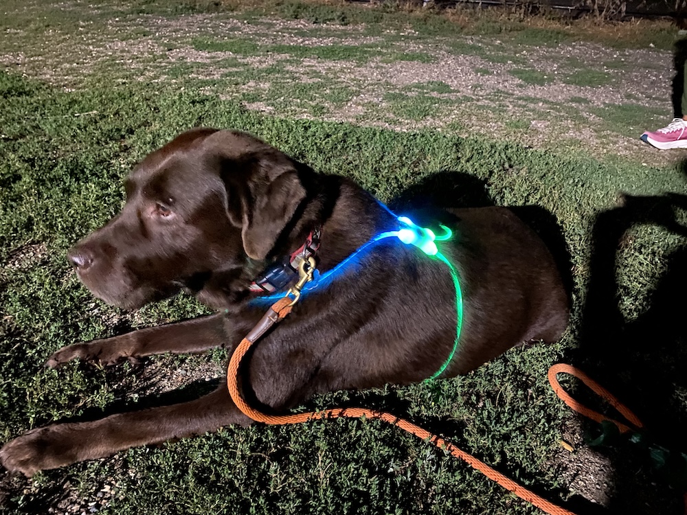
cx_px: 344
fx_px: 516
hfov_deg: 67.3
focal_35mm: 26
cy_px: 258
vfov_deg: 53.1
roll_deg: -3.1
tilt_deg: -31.2
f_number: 1.8
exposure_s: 1/15
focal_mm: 4.25
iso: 2000
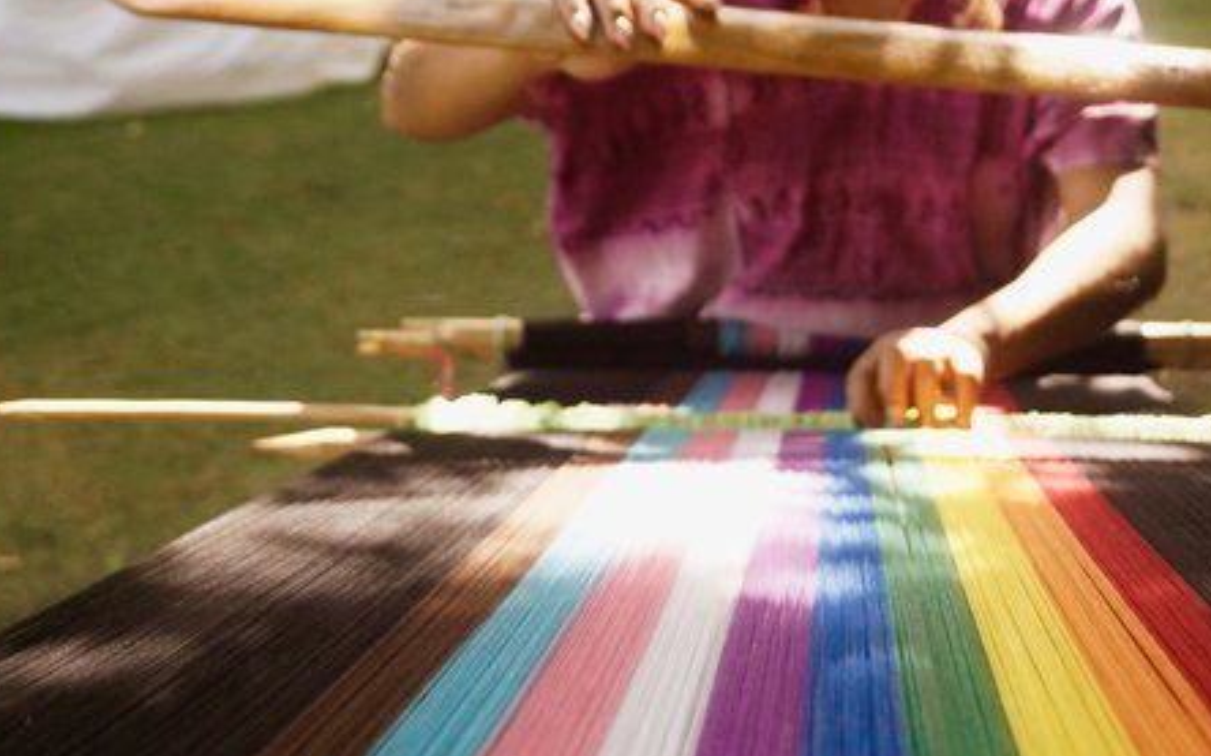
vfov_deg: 20.9
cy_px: 472
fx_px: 2045
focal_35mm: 62
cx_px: 780
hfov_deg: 32.8
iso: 2000
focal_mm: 30
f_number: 4.5
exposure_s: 1/1250
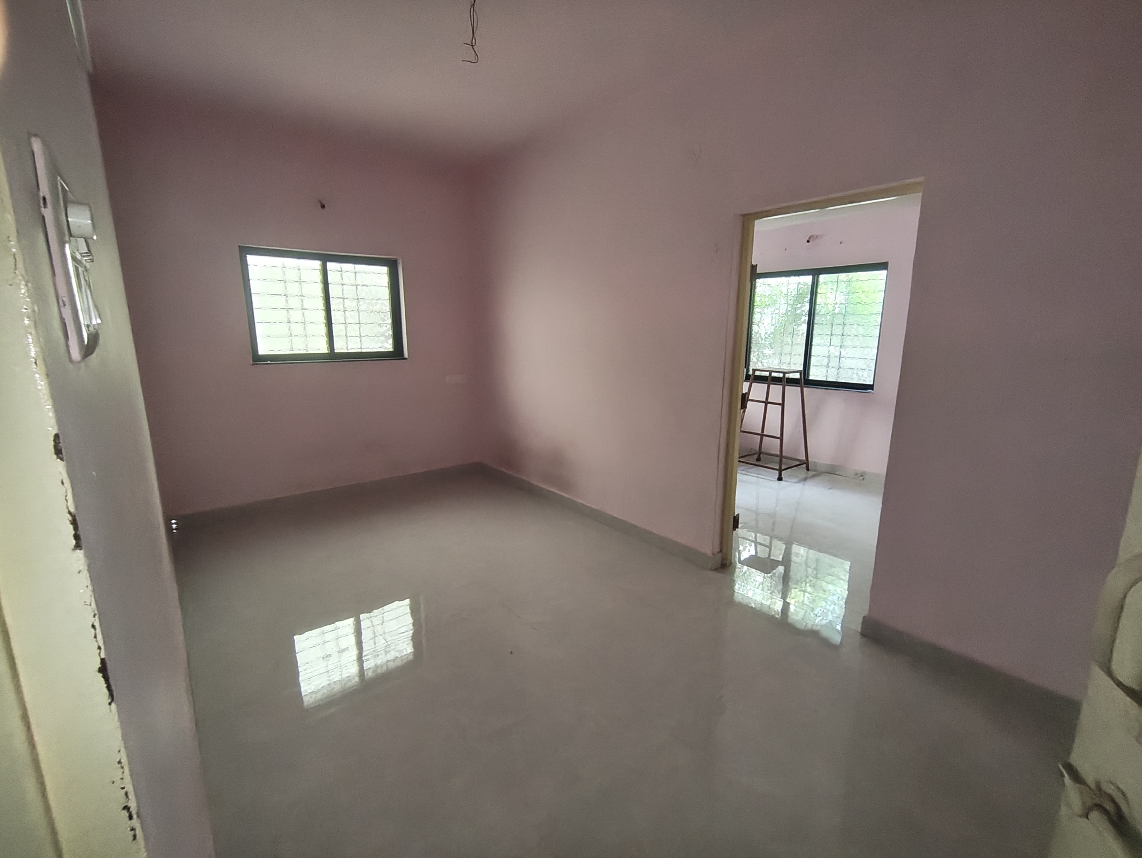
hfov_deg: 98.1
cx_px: 571
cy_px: 429
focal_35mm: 15
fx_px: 495
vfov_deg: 81.8
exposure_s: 1/40
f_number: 2.2
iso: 834
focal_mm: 1.64
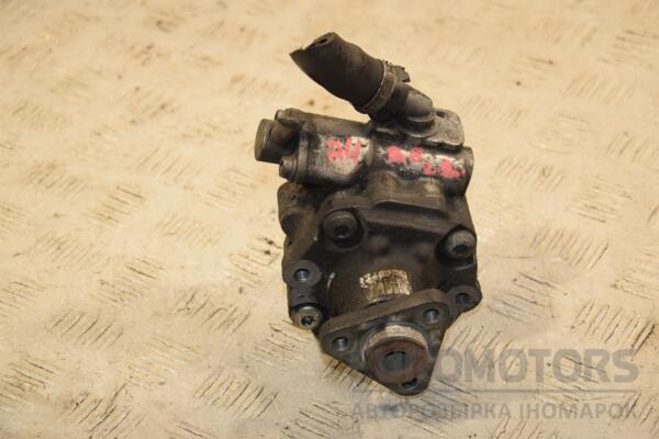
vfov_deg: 13.8
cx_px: 330
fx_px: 1812
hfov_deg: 20.6
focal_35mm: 99
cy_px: 220
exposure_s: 1/200
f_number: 6.3
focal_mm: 66
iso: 800
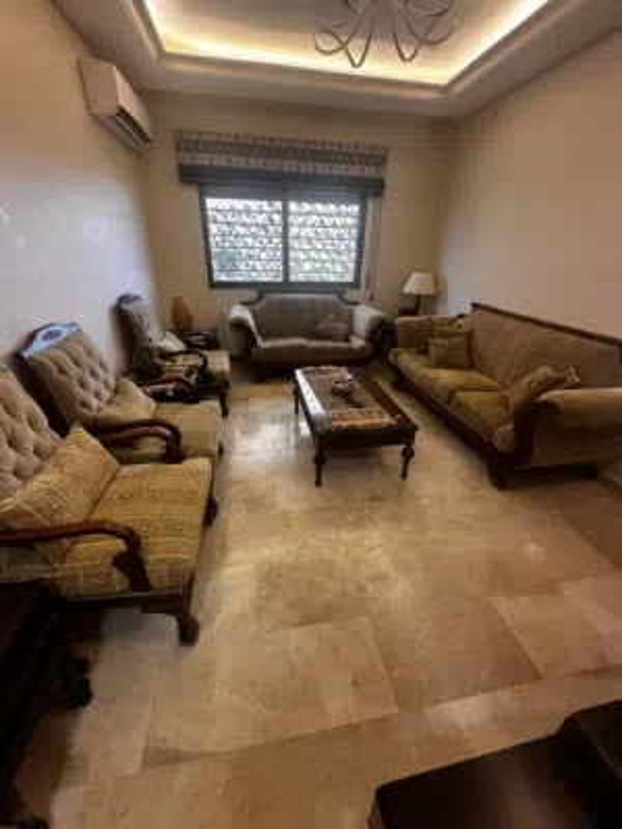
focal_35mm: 14
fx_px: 335
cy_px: 414
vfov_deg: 102.1
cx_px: 311
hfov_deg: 85.7
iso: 160
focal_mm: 2.22
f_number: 2.2
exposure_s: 1/50
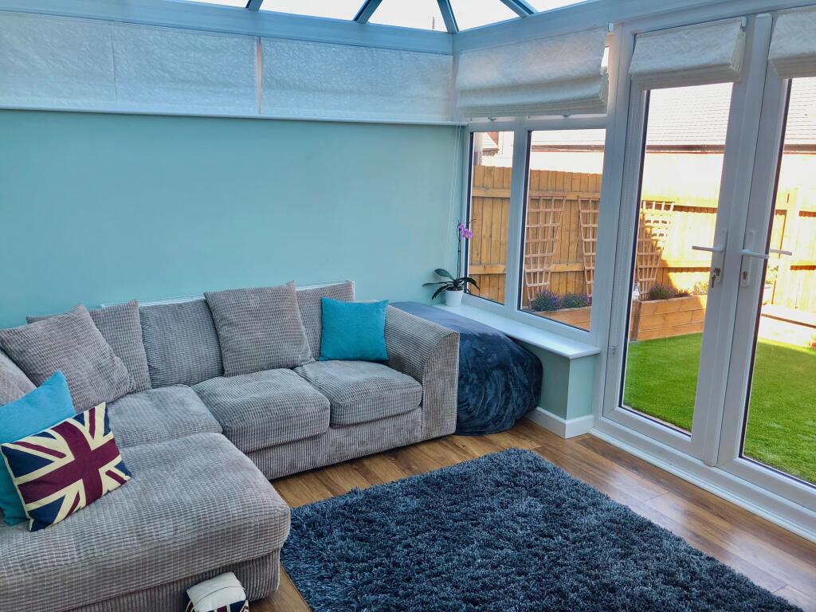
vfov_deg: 49.7
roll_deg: -0.4
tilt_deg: -12.7
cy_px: 306
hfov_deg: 63.4
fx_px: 660
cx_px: 408
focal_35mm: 28
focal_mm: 3.99
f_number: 1.8
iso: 20
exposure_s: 1/117
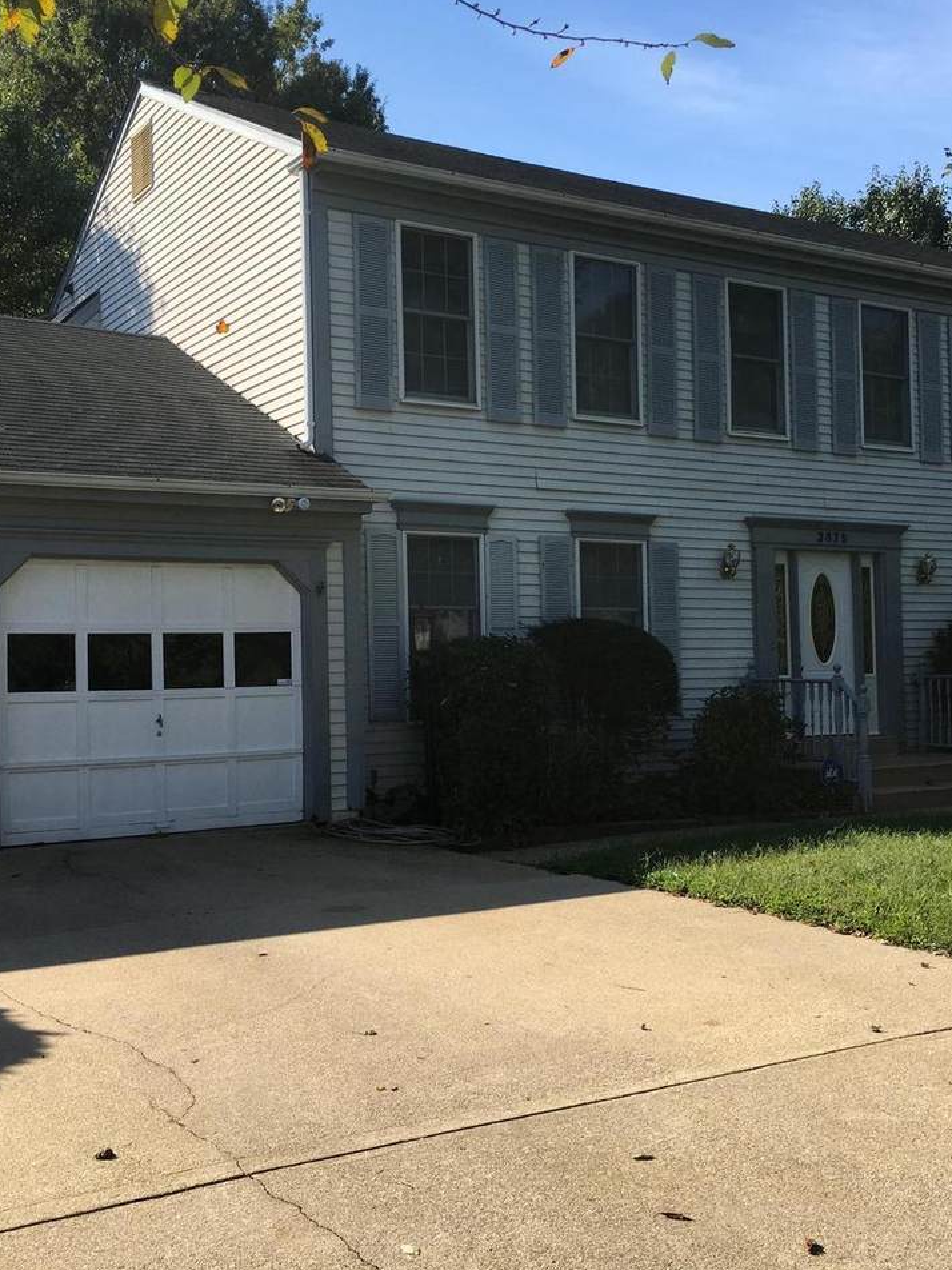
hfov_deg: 36.8
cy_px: 636
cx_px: 481
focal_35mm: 39
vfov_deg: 47.9
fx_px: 1430
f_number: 2.2
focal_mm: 4.15
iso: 25
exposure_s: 1/1202
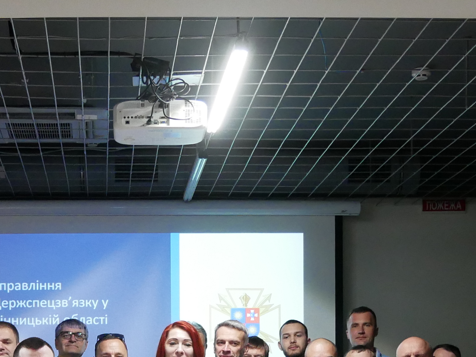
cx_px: 108
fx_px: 1156
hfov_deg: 23.0
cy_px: 417
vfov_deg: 16.9
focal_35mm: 84
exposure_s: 1/60
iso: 1250
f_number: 3.5
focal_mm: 13
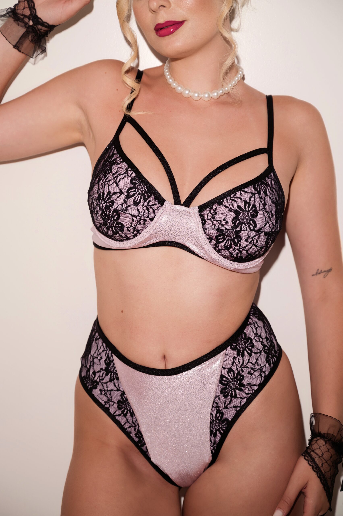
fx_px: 902
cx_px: 172
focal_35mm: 63
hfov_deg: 21.5
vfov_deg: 31.9
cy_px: 258
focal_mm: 63
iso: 400
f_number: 4.5
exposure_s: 1/500
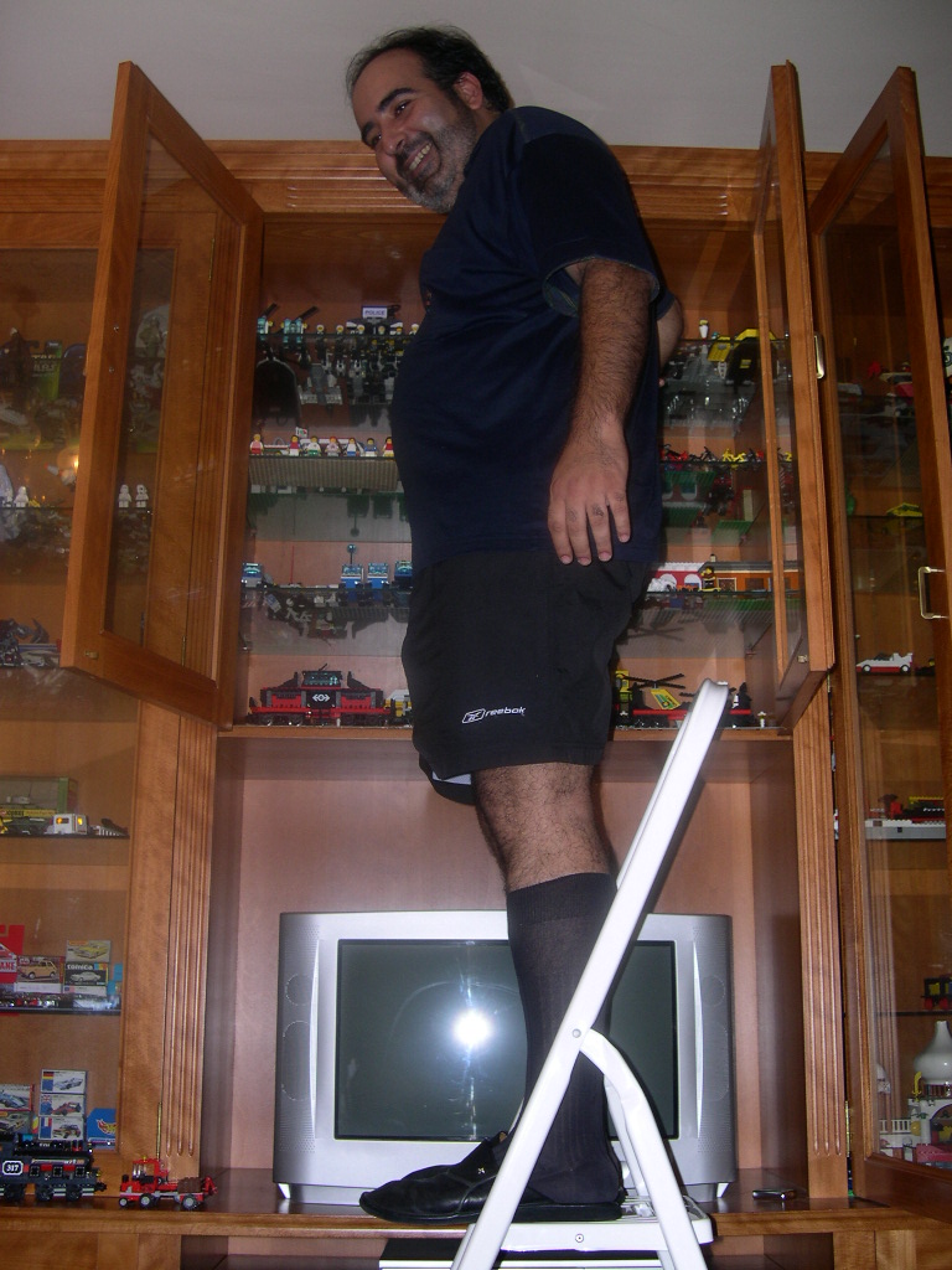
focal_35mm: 38
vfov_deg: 49.0
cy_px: 635
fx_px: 1393
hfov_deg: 37.7
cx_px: 476
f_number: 2.8
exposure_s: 1/60
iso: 100
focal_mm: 8
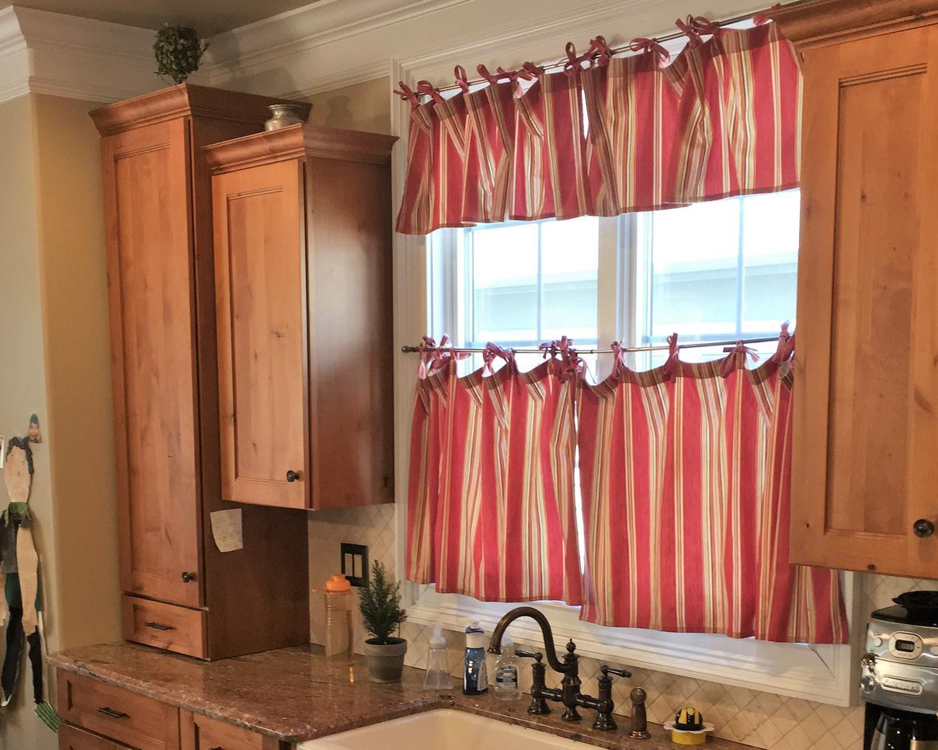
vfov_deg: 31.0
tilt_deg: -8.0
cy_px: 545
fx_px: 1332
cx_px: 406
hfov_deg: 38.7
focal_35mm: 48
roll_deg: -0.1
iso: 64
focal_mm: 4.15
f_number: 2.2
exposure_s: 1/30
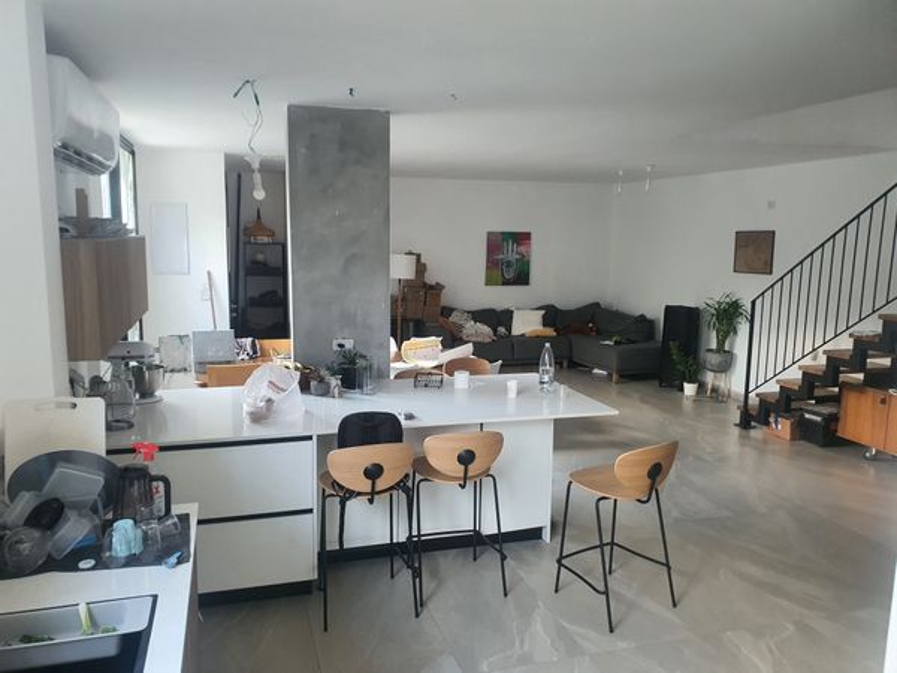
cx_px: 448
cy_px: 336
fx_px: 674
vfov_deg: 53.1
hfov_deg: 67.3
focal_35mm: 26
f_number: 2.4
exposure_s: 1/50
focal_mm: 4.3
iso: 200
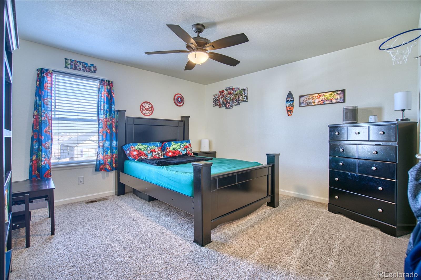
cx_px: 210
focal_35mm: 16
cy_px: 140
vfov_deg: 73.7
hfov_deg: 96.7
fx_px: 187
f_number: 4
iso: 500
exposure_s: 1/20
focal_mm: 16
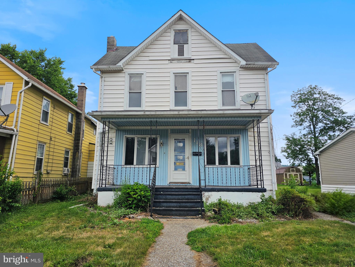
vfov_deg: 58.9
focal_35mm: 23
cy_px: 134
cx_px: 178
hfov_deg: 73.9
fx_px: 236
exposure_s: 1/384
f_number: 1.7
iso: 10
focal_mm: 6.3
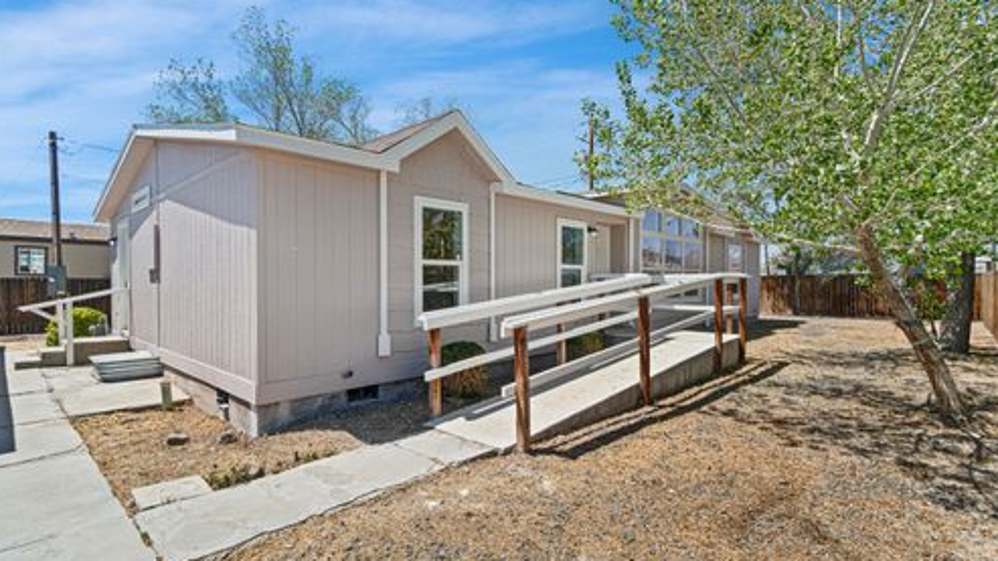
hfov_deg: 94.2
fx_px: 464
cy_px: 293
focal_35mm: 18
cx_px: 496
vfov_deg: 62.3
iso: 100
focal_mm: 11
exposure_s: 1/40
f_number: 8
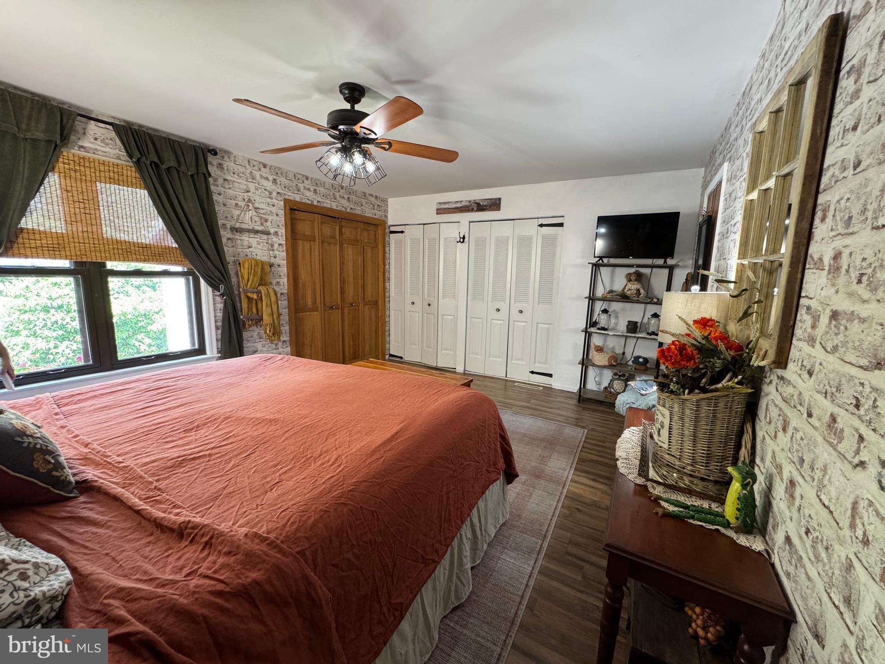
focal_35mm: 14
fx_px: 358
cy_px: 332
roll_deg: -1.7
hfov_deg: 102.1
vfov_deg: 85.7
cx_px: 442
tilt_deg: -10.2
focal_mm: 2.22
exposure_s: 1/60
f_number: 2.2
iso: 250
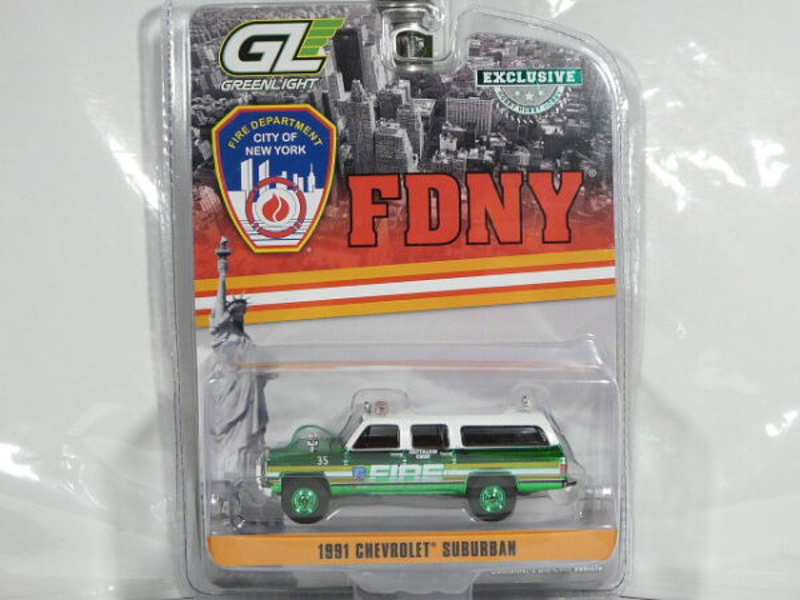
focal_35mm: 48
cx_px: 400
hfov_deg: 39.7
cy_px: 300
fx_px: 1109
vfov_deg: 30.3
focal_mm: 4.9
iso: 100
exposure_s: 1/50
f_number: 2.8
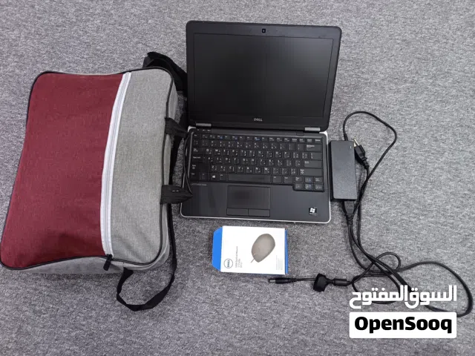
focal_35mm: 24
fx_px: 329
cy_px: 178
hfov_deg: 71.6
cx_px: 238
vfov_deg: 56.8
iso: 873
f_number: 1.75
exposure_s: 1/25
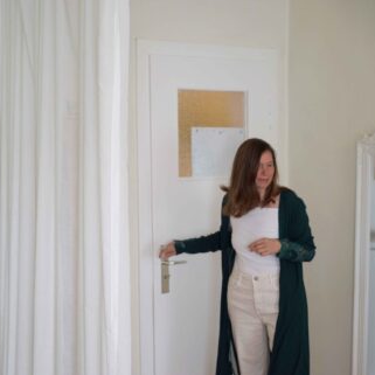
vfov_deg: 24.3
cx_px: 154
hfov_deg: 24.3
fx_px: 870
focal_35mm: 71
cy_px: 189
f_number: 4
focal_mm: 55
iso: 800
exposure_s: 1/160
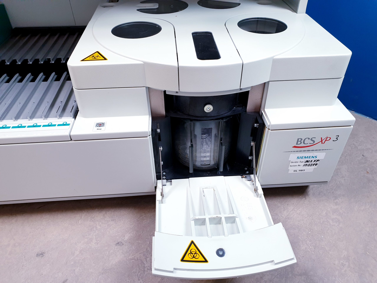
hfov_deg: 67.3
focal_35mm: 26
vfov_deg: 53.1
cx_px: 188
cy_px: 142
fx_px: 283
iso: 200
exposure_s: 1/50
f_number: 2.4
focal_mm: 4.3
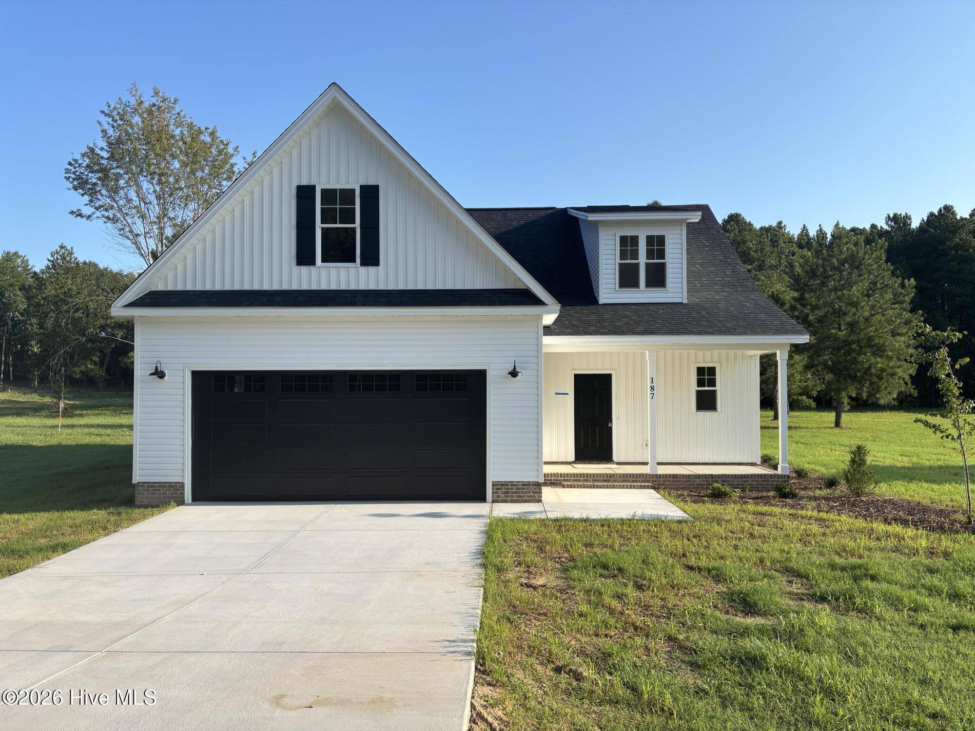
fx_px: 732
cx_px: 488
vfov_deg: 53.1
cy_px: 366
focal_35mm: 26
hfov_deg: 67.3
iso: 50
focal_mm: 5.96
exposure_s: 1/2105
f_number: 1.6
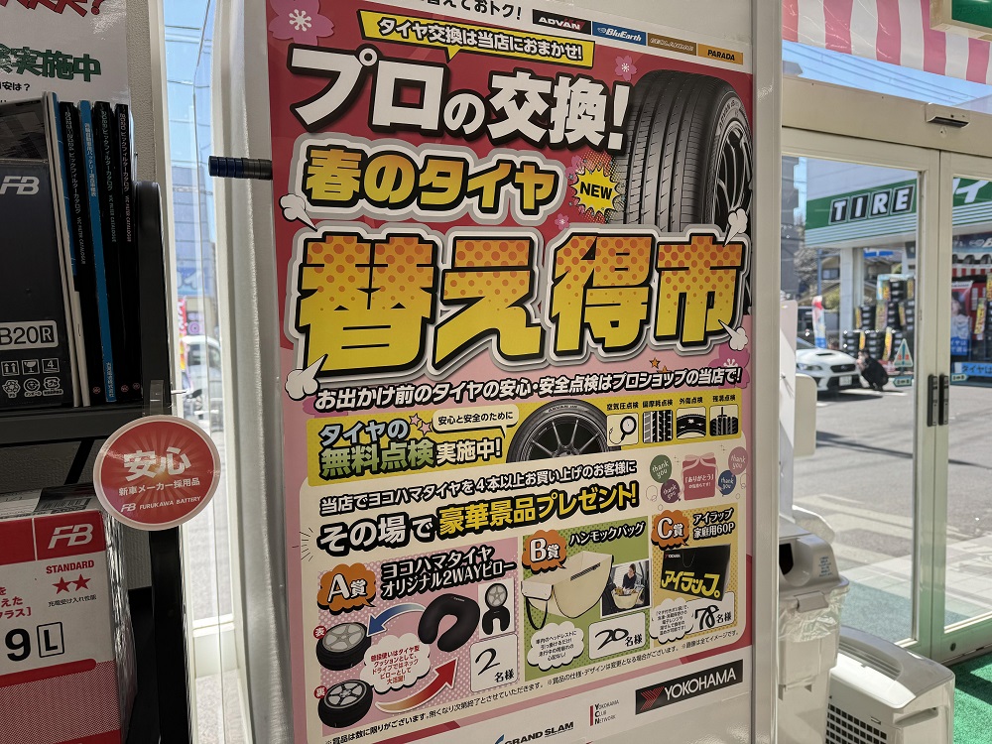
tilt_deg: -3.6
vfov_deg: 56.8
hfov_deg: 71.6
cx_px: 496
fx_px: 688
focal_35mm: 24
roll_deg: +1.0
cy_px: 372
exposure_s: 1/900
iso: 80
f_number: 1.78
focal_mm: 6.86
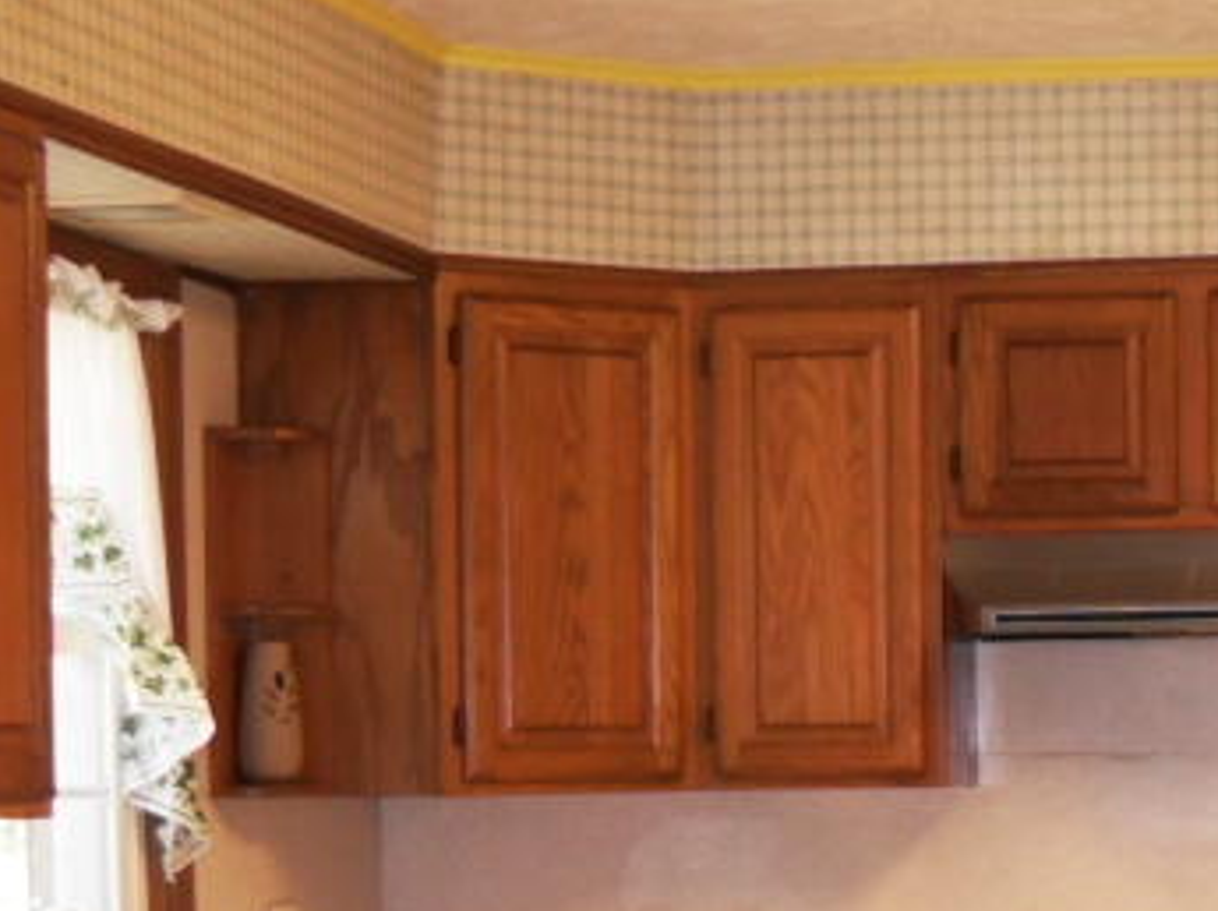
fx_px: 3656
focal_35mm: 104
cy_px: 1179
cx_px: 1405
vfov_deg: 13.7
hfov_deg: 18.1
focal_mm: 6.2
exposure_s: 1/45
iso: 160
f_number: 2.8
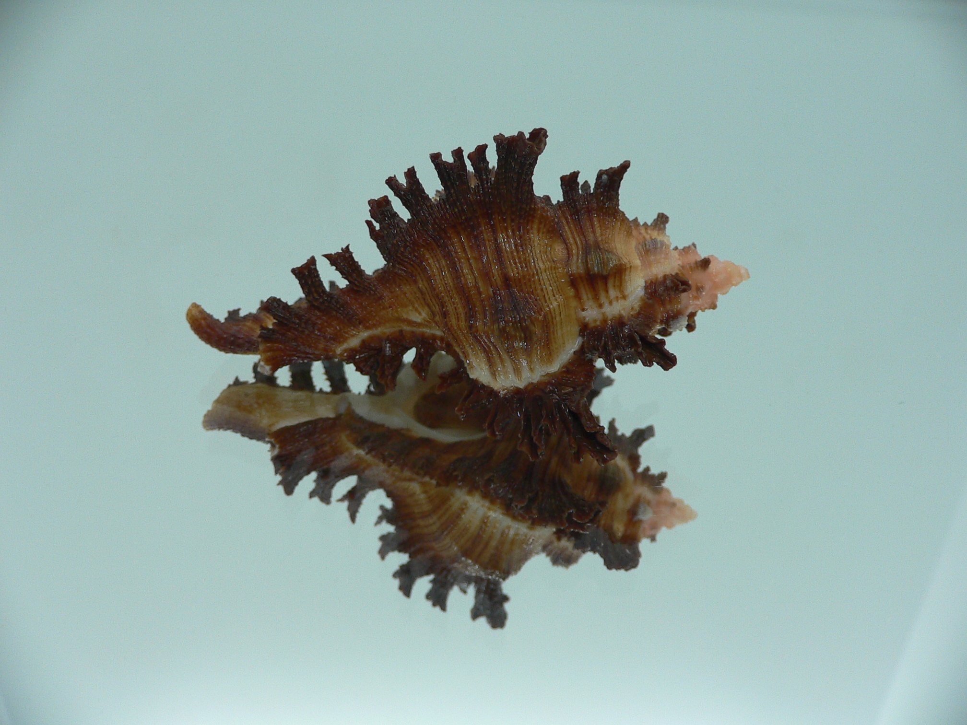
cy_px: 362
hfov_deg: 52.6
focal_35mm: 35
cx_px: 484
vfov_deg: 40.7
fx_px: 978
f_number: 2.8
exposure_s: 1/60
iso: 100
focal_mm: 4.6
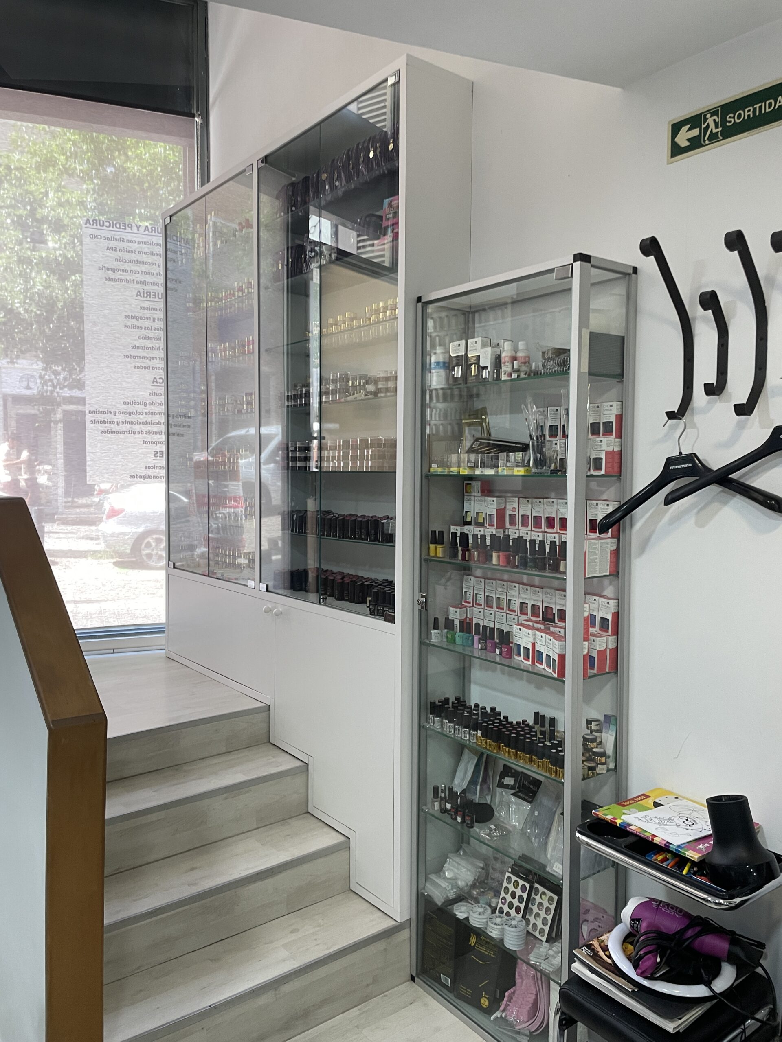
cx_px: 391
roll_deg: +0.3
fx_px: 783
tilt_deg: -3.0
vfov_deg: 67.3
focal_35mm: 26
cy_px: 521
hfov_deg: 53.1
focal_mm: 4.2
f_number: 1.6
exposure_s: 1/100
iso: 125
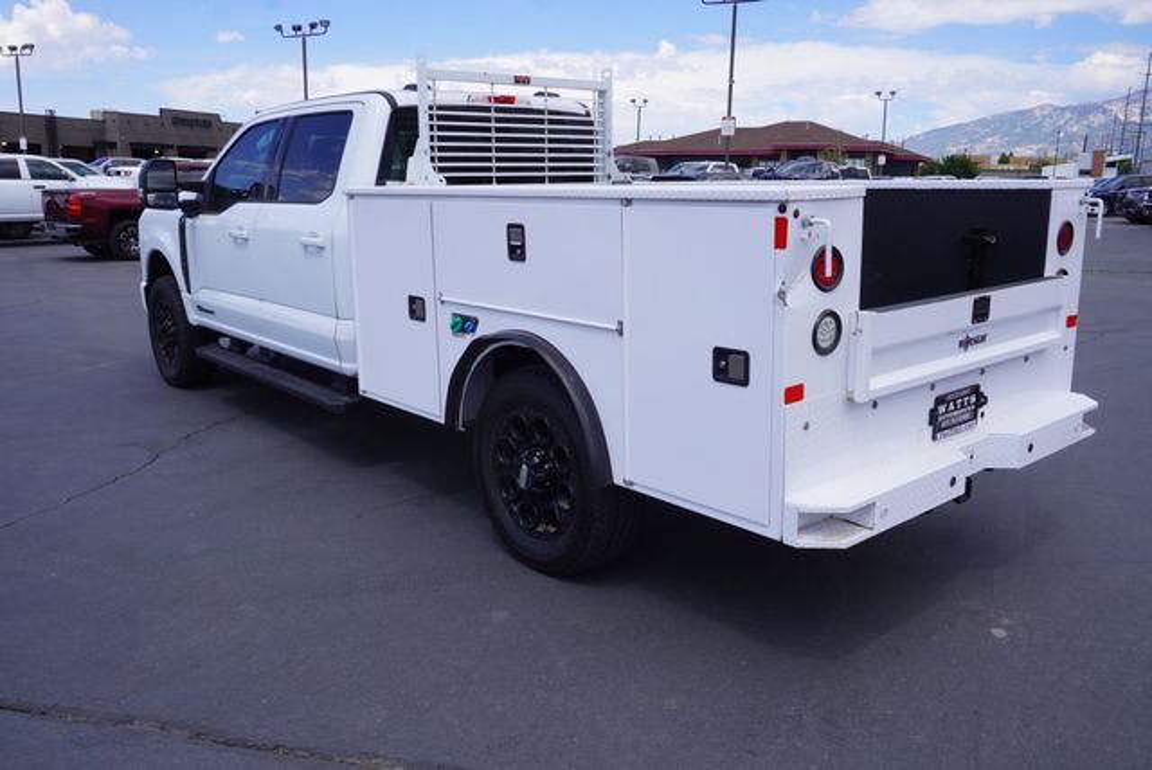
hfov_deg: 61.9
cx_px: 576
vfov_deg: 43.7
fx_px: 961
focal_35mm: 30
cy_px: 385
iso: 100
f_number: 10
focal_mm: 20
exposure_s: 1/160
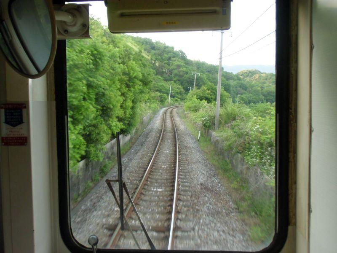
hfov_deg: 49.0
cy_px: 126
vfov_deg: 37.7
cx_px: 168
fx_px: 370
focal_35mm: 38
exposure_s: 1/60
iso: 200
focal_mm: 6.7
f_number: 3.9
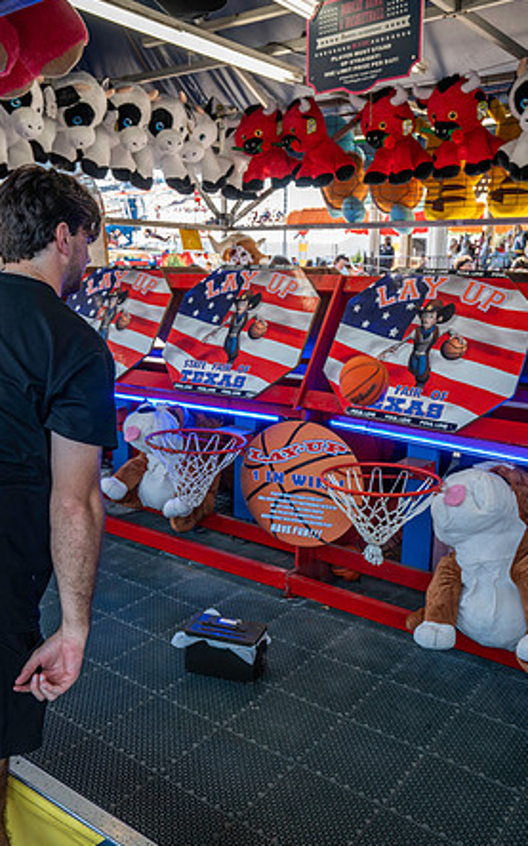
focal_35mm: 31
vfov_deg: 61.3
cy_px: 423
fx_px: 715
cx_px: 254
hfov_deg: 40.5
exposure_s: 1/200
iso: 640
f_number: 5.6
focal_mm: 30
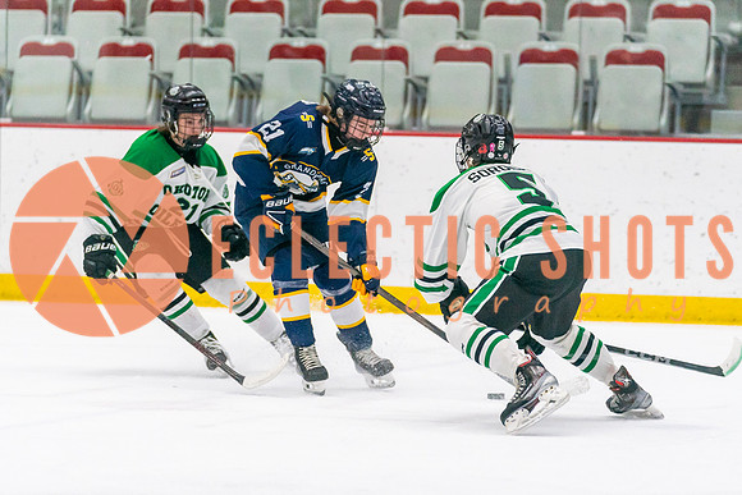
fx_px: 4868
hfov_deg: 8.7
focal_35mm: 236
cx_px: 354
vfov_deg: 5.8
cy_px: 310
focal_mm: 146
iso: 3200
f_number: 2.8
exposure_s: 1/1250
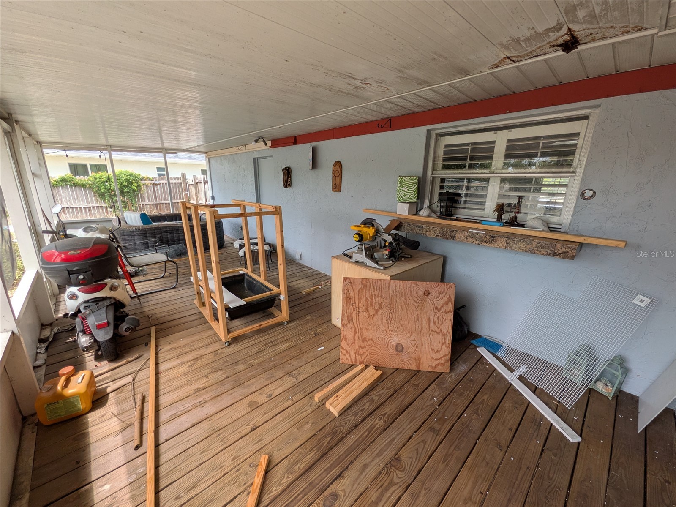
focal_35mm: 14
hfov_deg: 102.1
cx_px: 338
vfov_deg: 85.7
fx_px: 273
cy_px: 254
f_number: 2.2
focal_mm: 1.85
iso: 46
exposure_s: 1/175
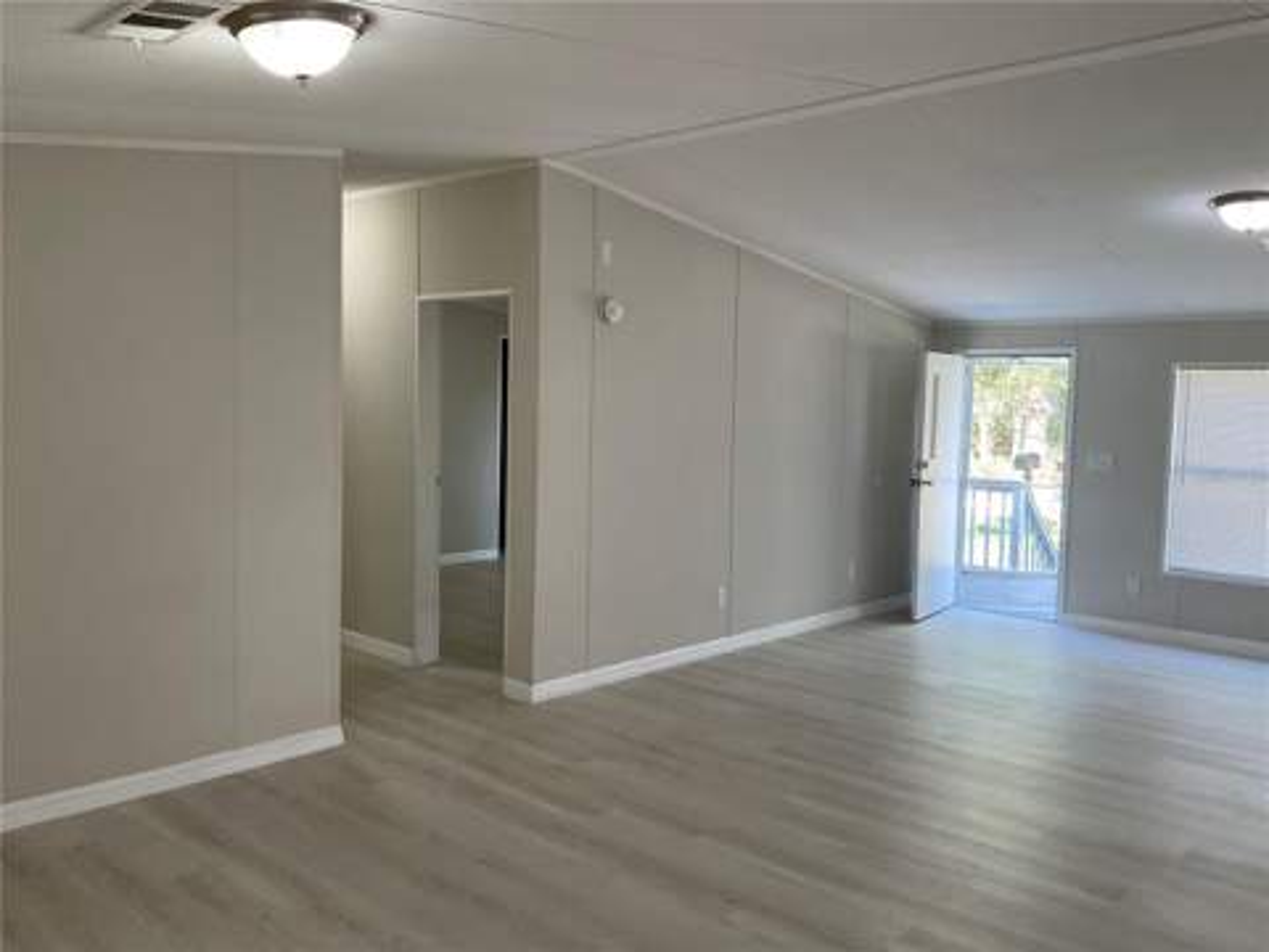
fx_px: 1063
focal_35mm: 29
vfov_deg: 48.2
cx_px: 634
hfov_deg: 61.7
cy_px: 476
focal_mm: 3
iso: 64
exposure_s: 1/120
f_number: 1.8
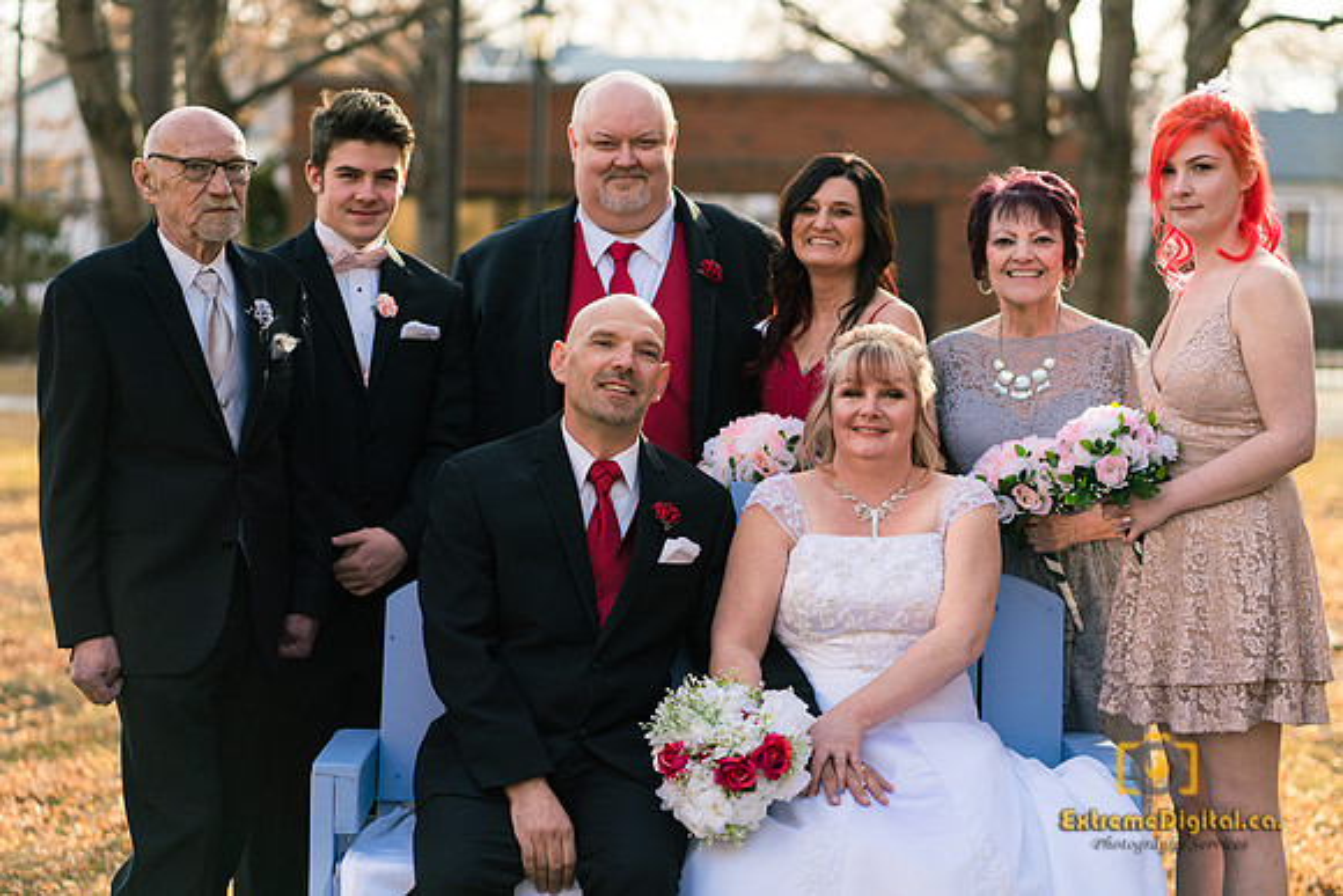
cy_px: 456
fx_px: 3315
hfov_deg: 22.9
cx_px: 649
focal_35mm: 89
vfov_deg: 15.4
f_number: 2.5
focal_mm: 85
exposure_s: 1/640
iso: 160
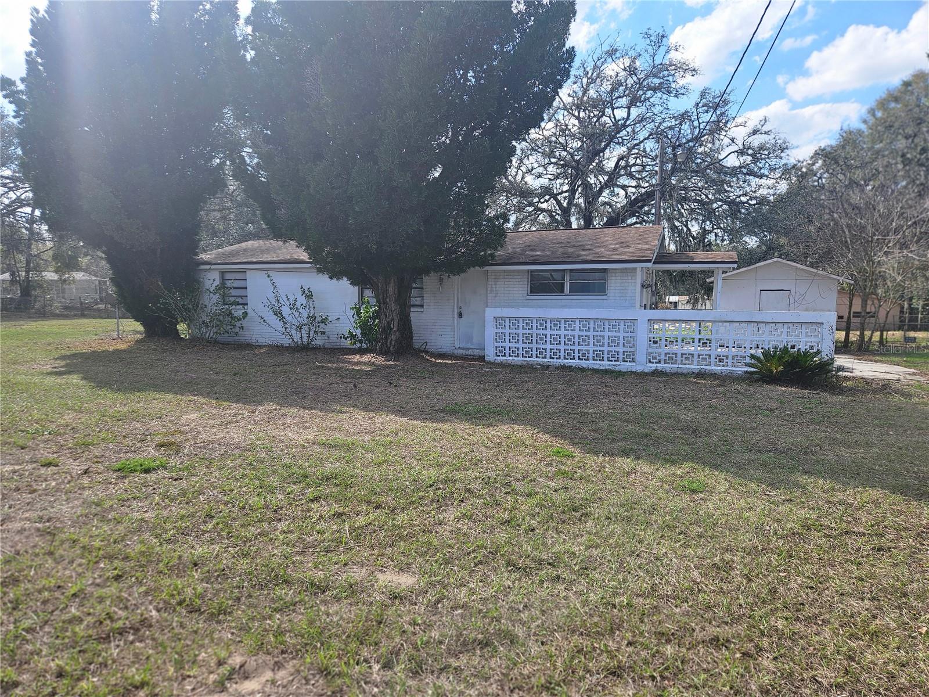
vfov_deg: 58.9
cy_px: 348
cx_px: 464
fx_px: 617
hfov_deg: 73.9
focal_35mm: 23
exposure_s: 1/1238
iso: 25
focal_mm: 5.4
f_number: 1.8
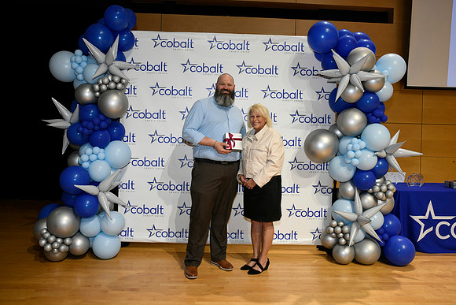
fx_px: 367
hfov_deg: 63.6
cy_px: 152
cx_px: 228
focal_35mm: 29
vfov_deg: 45.0
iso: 1600
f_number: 8
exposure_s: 1/60
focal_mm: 29
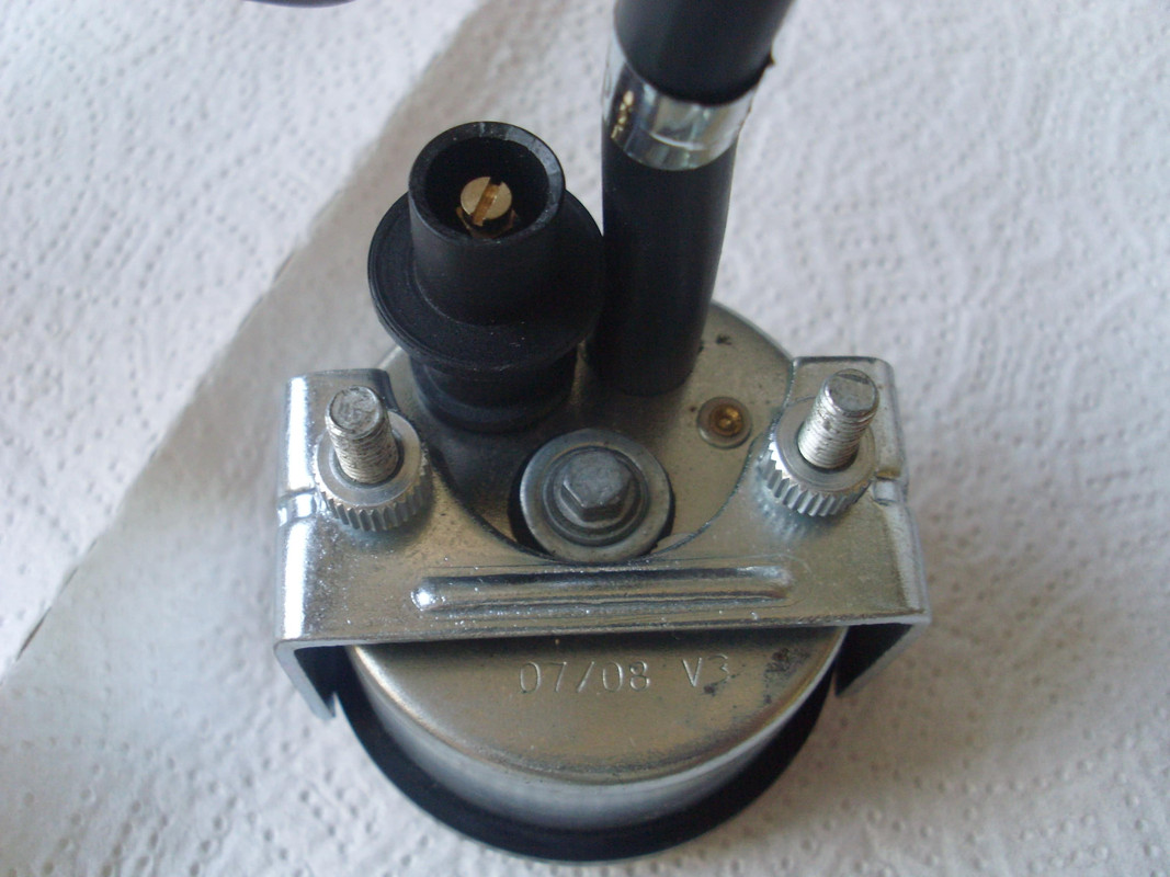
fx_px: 1284
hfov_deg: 49.0
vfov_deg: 37.7
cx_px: 585
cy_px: 438
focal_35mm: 38
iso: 200
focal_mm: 6.3
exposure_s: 1/30
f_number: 3
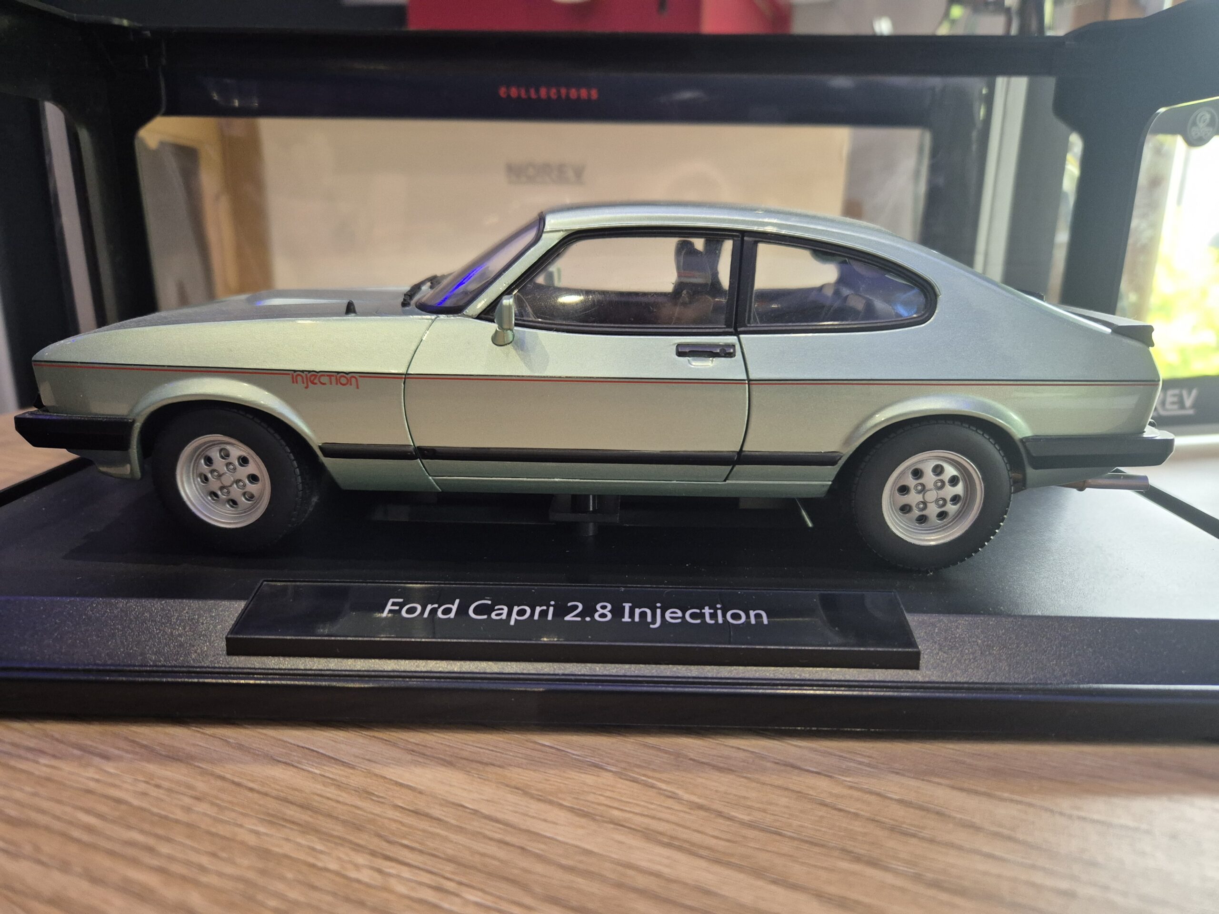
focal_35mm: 23
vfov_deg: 58.9
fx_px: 810
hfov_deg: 73.9
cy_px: 457
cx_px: 610
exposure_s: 1/100
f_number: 1.8
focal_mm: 5.4
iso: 640
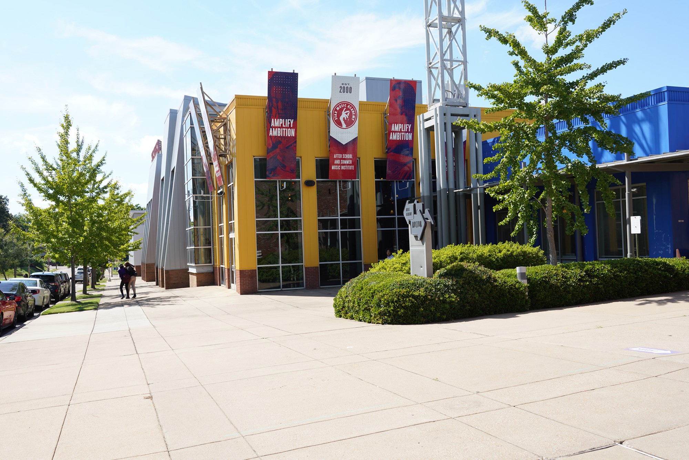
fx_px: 612
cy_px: 230
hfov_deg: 58.7
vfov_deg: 41.1
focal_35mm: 32
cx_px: 344
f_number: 10
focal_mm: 32
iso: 100
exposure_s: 1/100
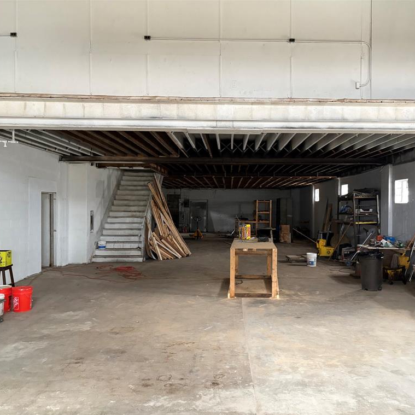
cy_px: 209
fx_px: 420
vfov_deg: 52.5
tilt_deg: -1.5
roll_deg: +1.1
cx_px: 239
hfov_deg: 52.3
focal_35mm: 31
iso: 500
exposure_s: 1/60
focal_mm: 5.96
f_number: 1.6
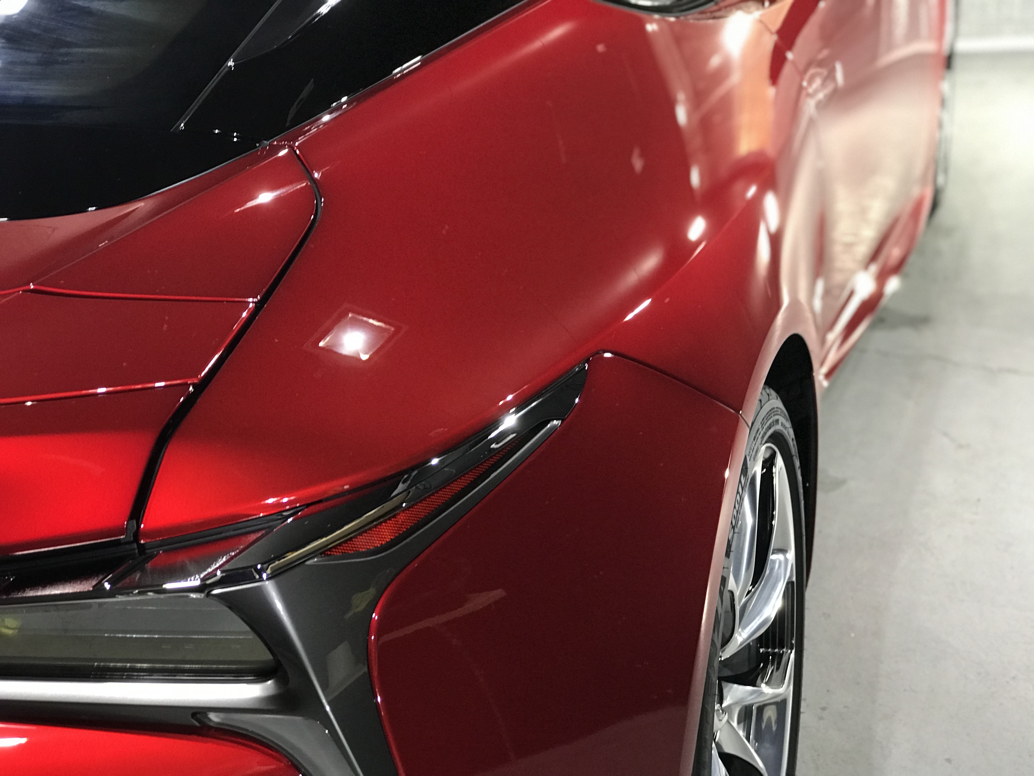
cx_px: 517
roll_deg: +4.1
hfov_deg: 33.8
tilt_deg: -22.5
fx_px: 1703
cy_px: 388
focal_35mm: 57
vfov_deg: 25.7
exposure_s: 1/60
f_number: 2.8
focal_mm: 6.6
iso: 250
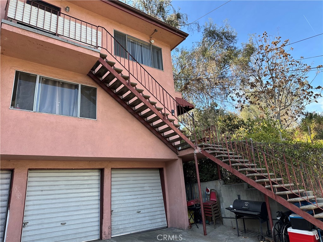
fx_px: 224
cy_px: 121
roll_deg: +5.0
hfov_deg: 71.6
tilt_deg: +15.6
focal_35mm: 24
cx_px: 162
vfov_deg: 56.8
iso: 80
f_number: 1.78
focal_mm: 6.86
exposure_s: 1/791
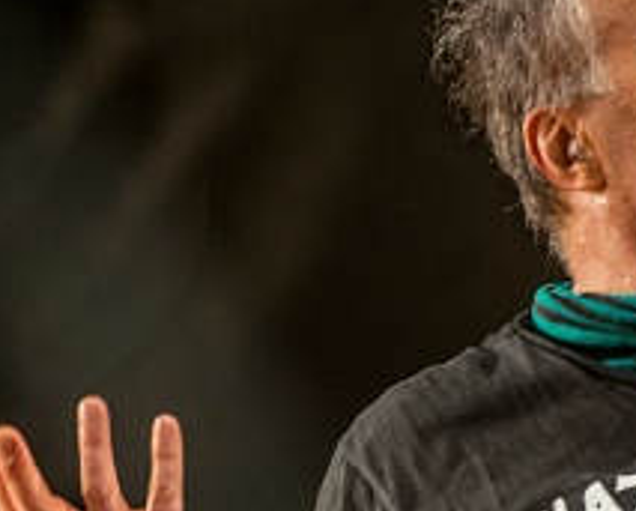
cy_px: 396
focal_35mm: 634
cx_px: 490
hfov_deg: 3.0
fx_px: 11950
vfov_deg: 2.4
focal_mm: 200
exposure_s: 1/100
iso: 640
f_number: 3.2
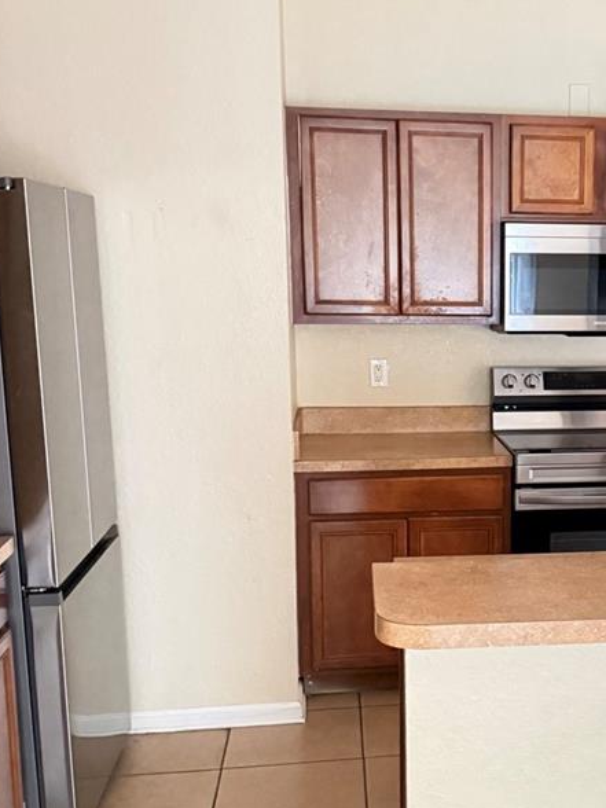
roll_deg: -2.0
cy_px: 473
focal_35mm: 49
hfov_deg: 28.6
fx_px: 1144
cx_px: 532
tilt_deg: -10.8
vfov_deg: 38.8
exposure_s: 1/15
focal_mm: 6.76
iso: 2500
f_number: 1.78
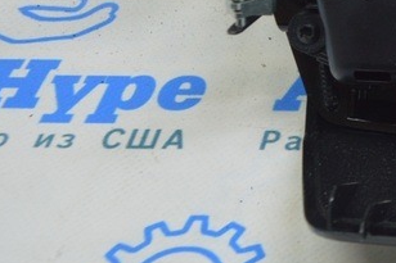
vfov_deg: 12.6
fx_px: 1151
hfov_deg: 17.1
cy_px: -83
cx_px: 636
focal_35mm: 105
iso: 400
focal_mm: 21
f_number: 5.6
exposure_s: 1/20
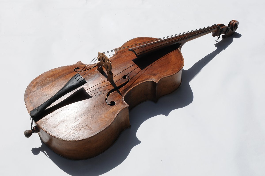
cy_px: 88
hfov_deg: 53.2
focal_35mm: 36
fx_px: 265
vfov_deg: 36.8
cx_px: 132
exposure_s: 1/500
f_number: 11
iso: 200
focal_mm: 24
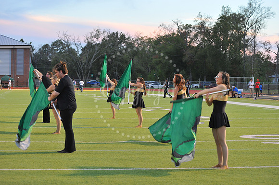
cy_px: 92
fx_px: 620
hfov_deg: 25.4
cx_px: 140
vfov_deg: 17.0
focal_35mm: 80
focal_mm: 80
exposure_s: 1/200
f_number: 4.5
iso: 1600
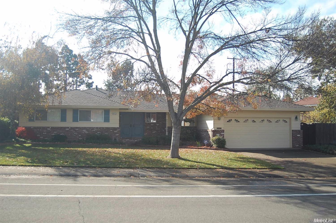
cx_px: 168
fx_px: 322
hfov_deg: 55.2
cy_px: 112
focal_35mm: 34
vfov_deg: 38.3
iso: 400
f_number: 4
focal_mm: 23
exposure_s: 1/500
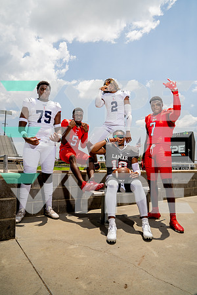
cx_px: 98
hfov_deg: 53.1
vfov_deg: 73.7
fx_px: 197
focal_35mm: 24
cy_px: 148
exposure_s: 1/250
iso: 100
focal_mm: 24
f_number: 7.1
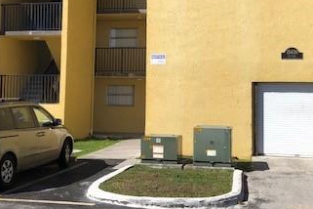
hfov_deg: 34.5
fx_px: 504
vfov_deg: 23.2
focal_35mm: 58
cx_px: 159
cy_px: 64
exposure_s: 1/2558
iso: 20
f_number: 1.8
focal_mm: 3.99
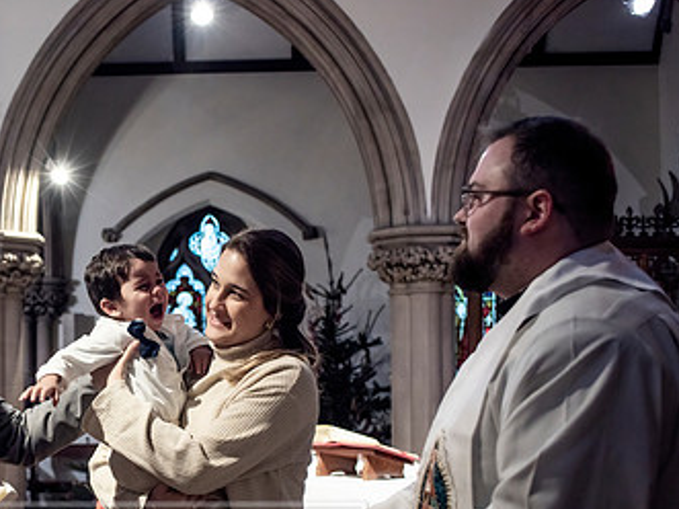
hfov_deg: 31.5
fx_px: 1157
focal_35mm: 59
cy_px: 350
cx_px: 98
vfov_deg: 24.6
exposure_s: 1/180
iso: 500
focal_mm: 35
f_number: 4
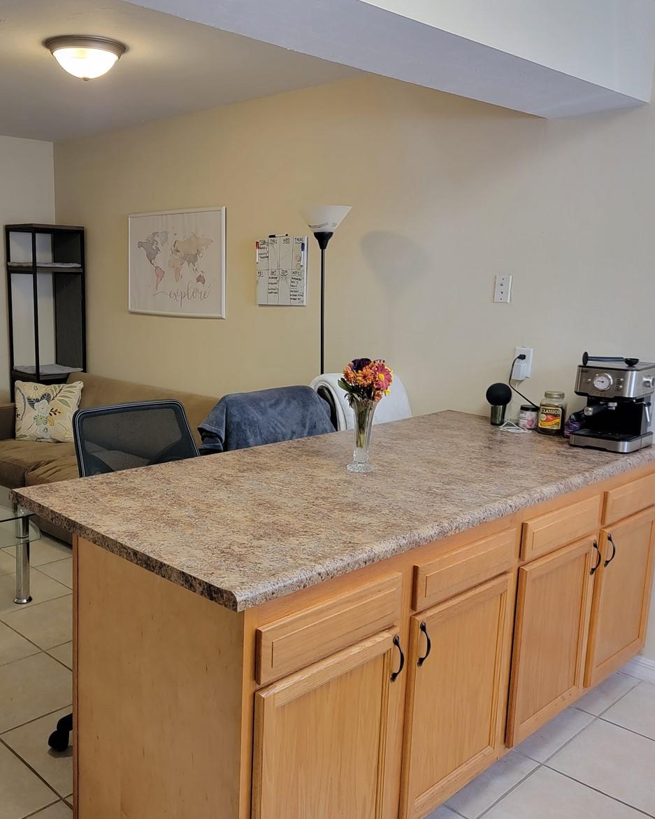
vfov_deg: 55.7
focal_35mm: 32
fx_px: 775
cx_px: 201
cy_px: 413
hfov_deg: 44.9
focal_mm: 6.7
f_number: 1.8
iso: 320
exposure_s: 1/120
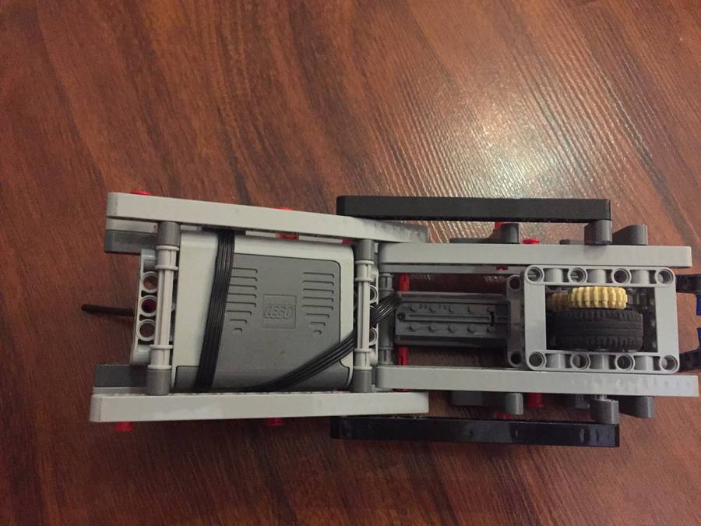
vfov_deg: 48.2
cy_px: 263
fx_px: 587
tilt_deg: -71.5
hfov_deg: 61.7
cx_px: 350
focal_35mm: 29
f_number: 2.2
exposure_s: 1/17
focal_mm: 4.15
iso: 500
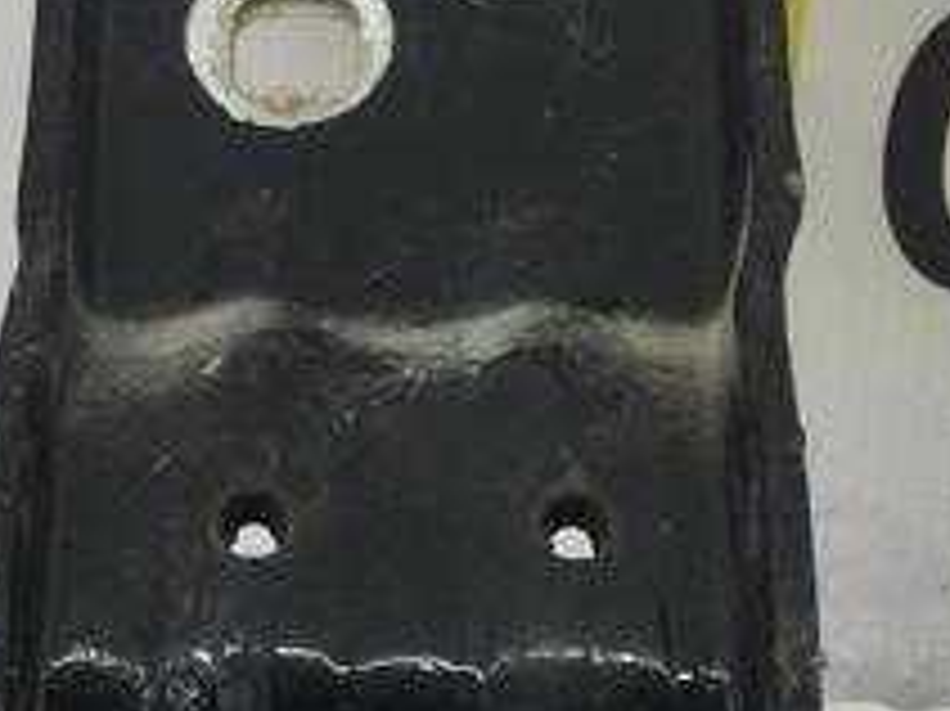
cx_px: 365
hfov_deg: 22.2
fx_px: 2414
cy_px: 549
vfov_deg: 16.7
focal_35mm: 88
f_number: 2.2
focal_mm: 4.15
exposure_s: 1/50
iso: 25
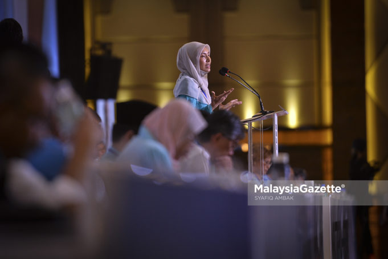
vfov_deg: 6.9
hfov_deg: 10.3
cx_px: 194
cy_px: 130
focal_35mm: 200
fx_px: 2155
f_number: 3.2
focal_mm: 200
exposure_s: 1/200
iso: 500
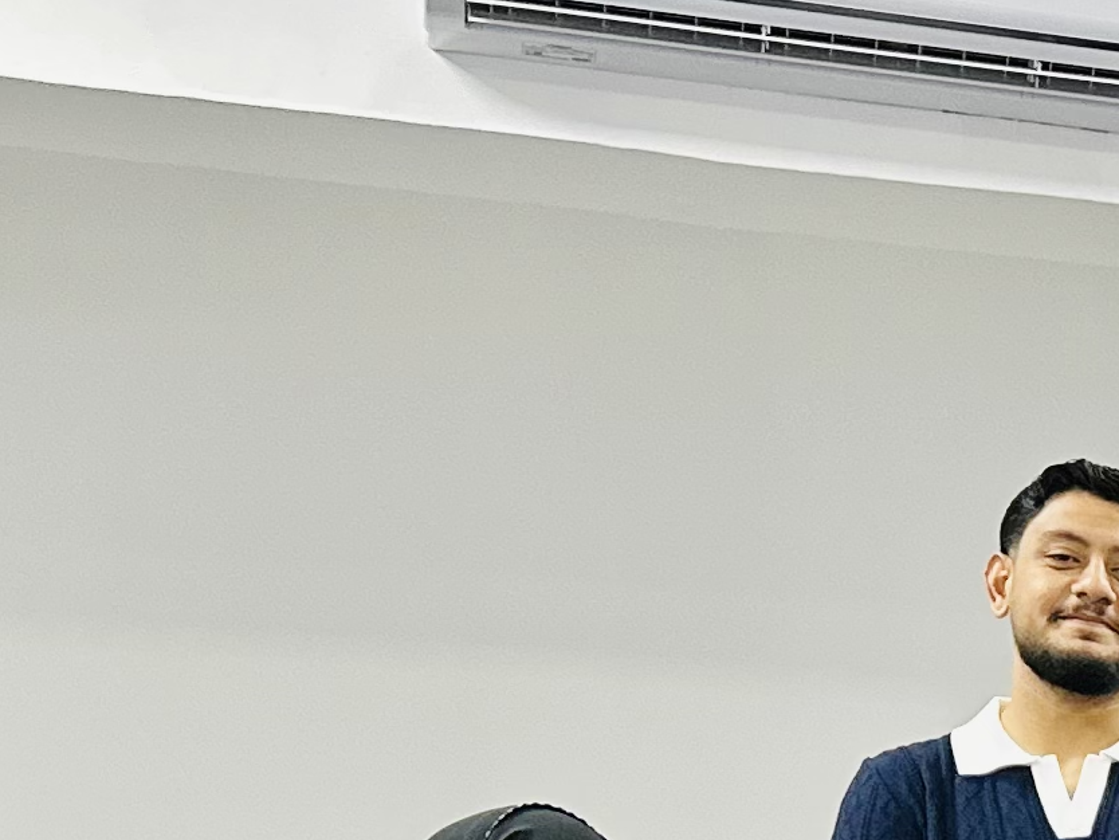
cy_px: 1461
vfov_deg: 11.9
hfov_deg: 15.0
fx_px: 3751
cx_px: 1924
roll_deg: -0.2
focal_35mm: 116
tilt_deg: -3.6
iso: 200
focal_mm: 6.86
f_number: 1.78
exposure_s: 1/50
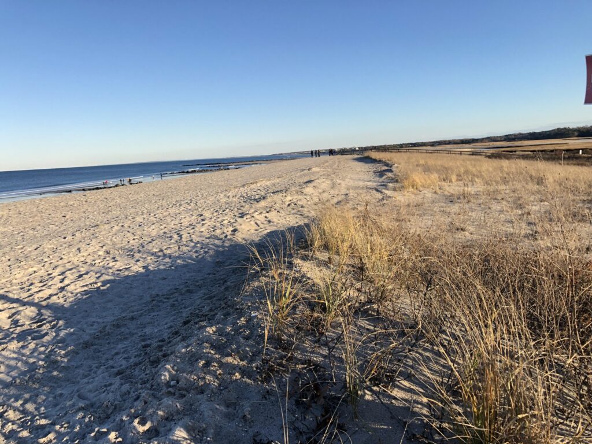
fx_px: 479
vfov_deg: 49.7
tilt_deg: -6.2
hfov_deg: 63.4
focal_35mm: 28
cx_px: 296
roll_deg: +3.6
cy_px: 222
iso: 20
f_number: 1.8
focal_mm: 3.99
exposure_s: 1/408
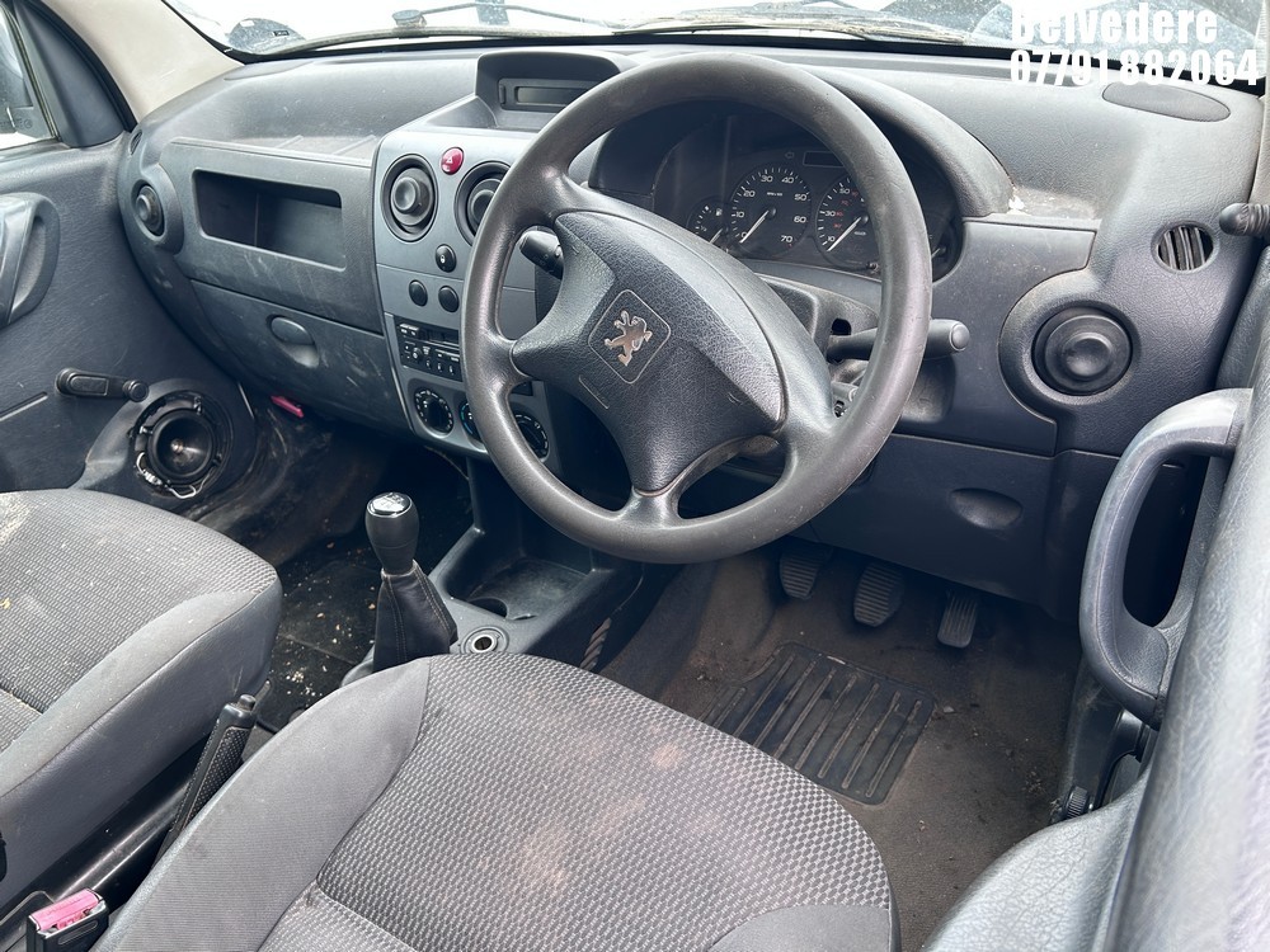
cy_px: 476
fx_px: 954
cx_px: 635
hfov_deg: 67.3
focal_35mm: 26
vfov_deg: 53.1
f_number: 1.5
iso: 40
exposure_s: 1/121
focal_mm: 5.7
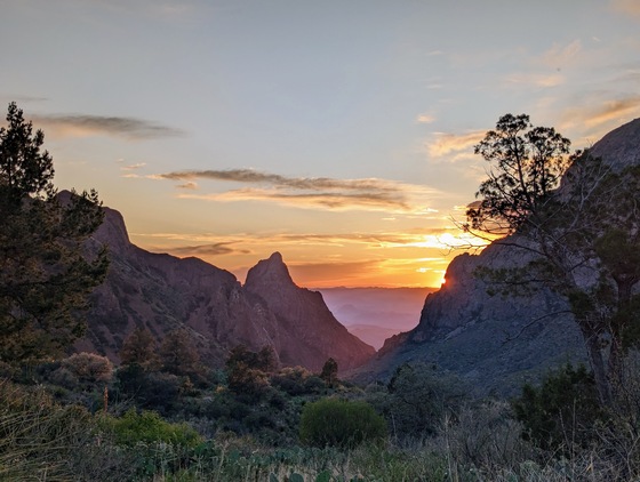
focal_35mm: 48
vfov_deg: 30.4
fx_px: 889
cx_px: 320
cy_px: 241
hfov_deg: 39.6
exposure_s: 1/724
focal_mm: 6.81
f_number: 1.85
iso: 37
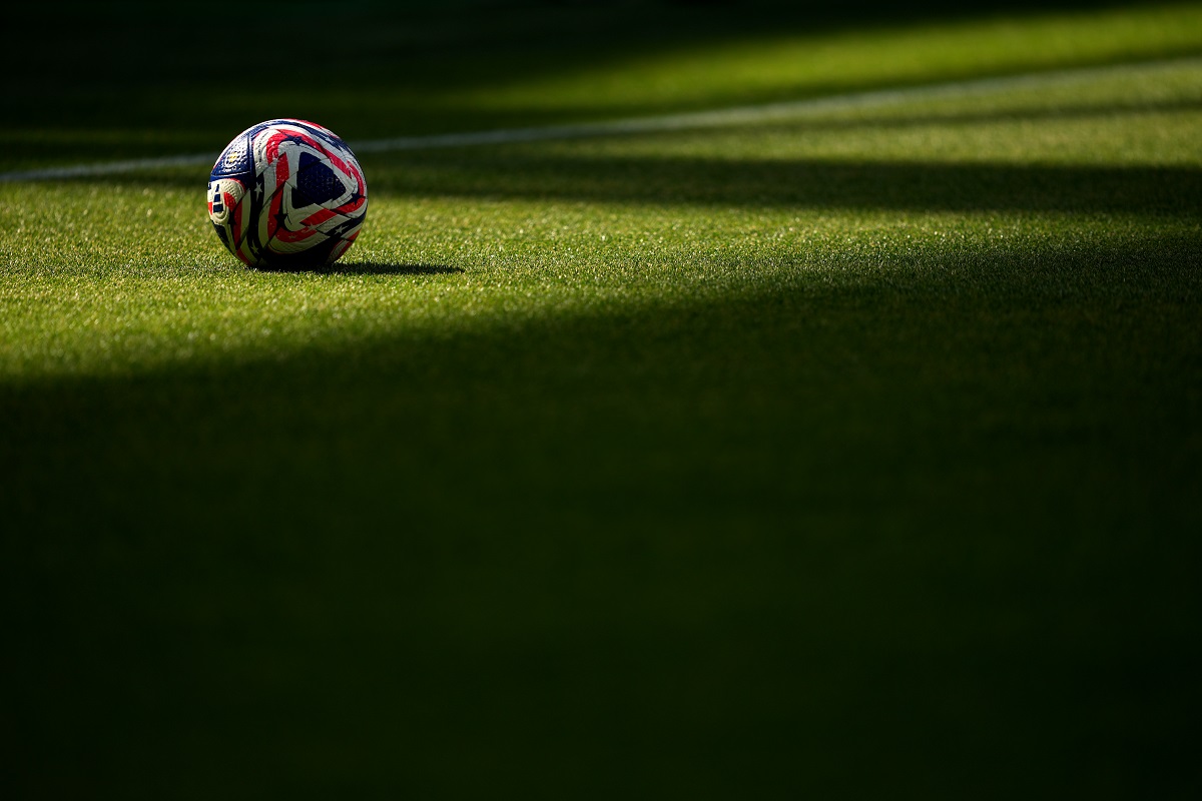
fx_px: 13355
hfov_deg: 5.2
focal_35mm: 400
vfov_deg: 3.4
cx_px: 601
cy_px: 400
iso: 200
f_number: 2.8
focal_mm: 400
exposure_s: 1/2500
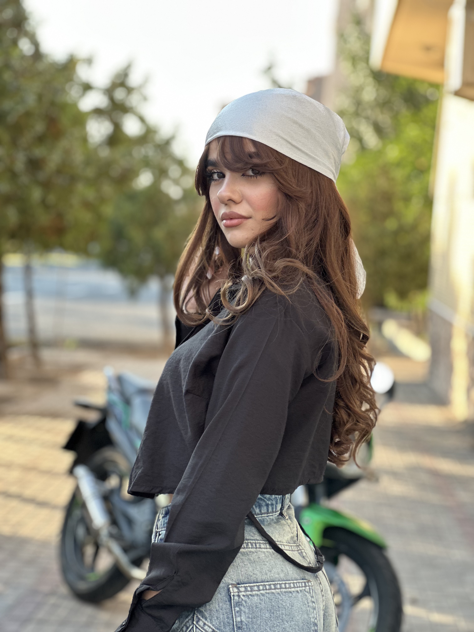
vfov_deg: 25.3
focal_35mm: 77
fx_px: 1406
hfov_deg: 19.1
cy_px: 316
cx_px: 237
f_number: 2.8
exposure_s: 1/121
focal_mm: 9
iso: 80
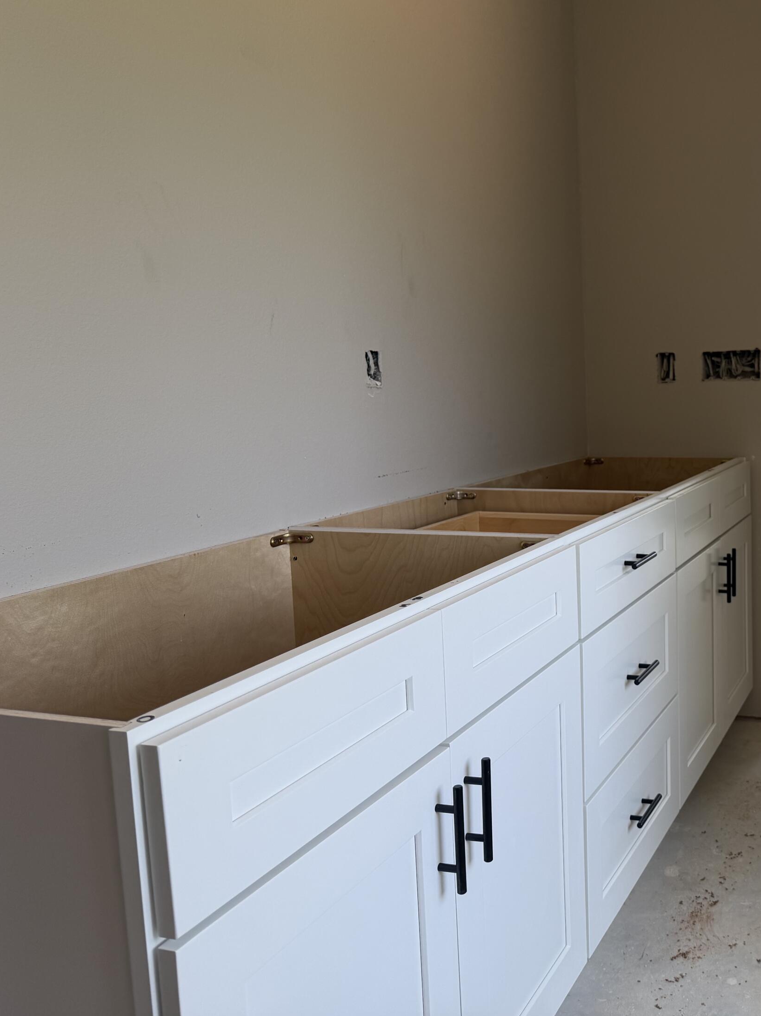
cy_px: 494
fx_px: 967
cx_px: 697
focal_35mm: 33
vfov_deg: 55.4
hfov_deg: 39.6
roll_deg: +1.0
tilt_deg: -7.6
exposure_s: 1/180
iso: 80
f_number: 1.78
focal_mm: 6.76
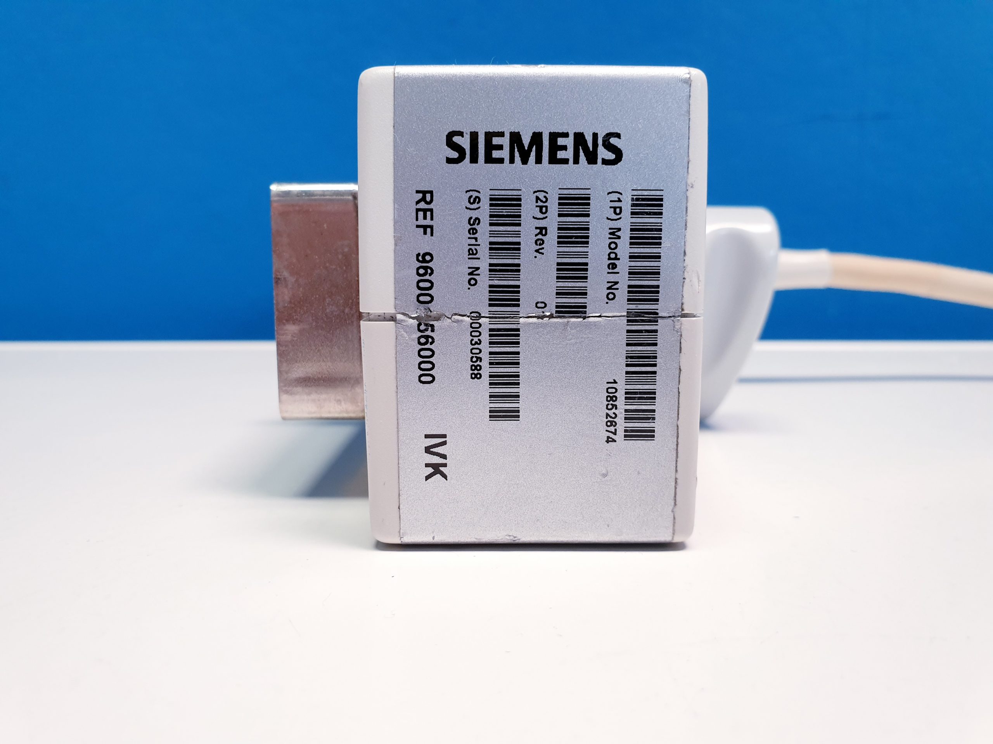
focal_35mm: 26
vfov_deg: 53.1
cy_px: 372
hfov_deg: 67.3
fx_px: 746
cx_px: 496
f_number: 2.4
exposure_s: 1/50
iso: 160
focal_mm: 4.3
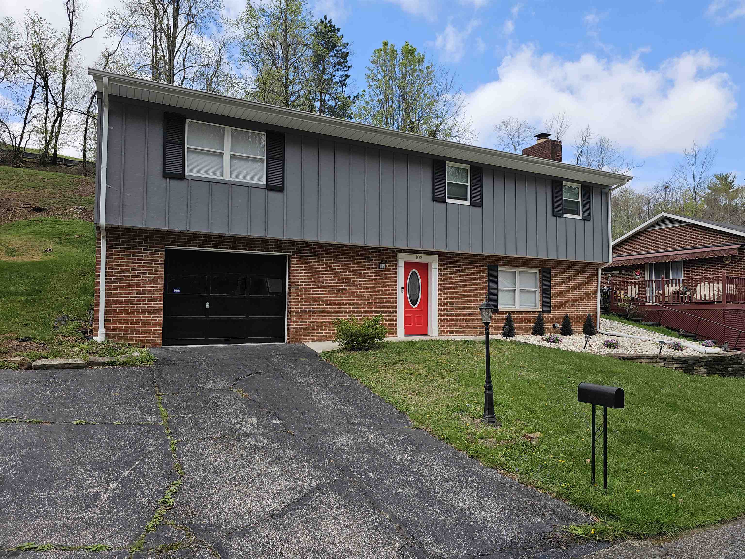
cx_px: 372
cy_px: 280
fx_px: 495
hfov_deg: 73.9
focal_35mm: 23
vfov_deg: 58.9
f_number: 1.7
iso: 10
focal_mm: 6.3
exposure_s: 1/465
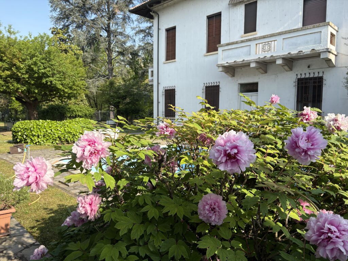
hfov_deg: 67.3
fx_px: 261
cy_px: 130
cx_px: 174
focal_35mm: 26
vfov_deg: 53.1
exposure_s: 1/1550
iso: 50
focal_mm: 5.96
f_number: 1.6
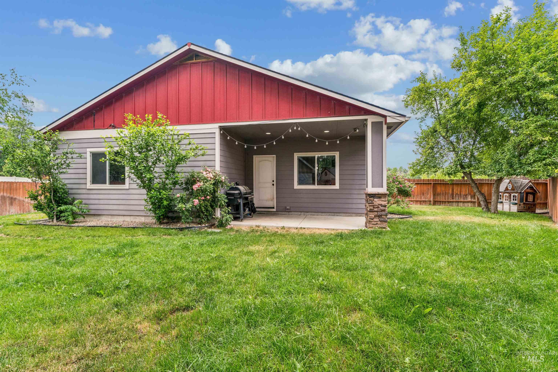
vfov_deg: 72.4
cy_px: 186
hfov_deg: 95.3
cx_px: 279
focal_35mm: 16
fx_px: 254
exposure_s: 1/50
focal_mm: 16.4
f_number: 13
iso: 400
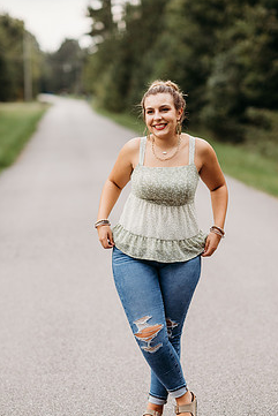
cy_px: 256
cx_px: 168
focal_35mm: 106
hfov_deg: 12.9
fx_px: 1227
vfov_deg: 19.2
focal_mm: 85
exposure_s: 1/250
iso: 320
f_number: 2.2
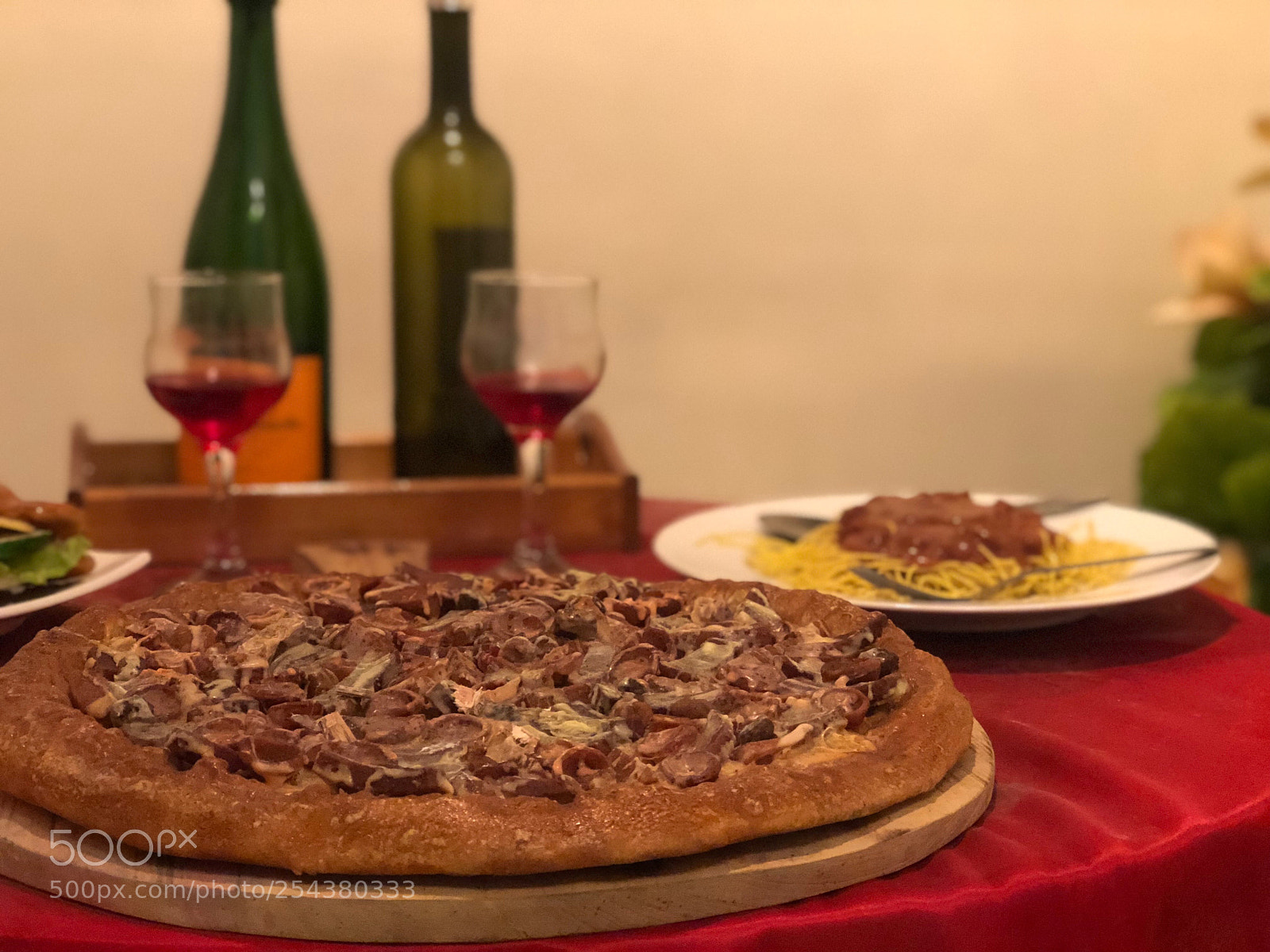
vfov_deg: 25.7
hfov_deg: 33.8
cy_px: 476
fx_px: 2091
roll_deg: -2.1
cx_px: 635
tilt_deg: -10.1
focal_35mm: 57
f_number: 2.8
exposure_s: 1/50
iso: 1250
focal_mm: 6.6
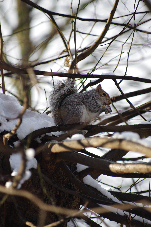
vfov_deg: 10.2
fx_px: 1280
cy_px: 114
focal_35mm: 202
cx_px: 76
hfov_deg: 6.8
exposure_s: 1/1600
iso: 400
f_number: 2.8
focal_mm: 135
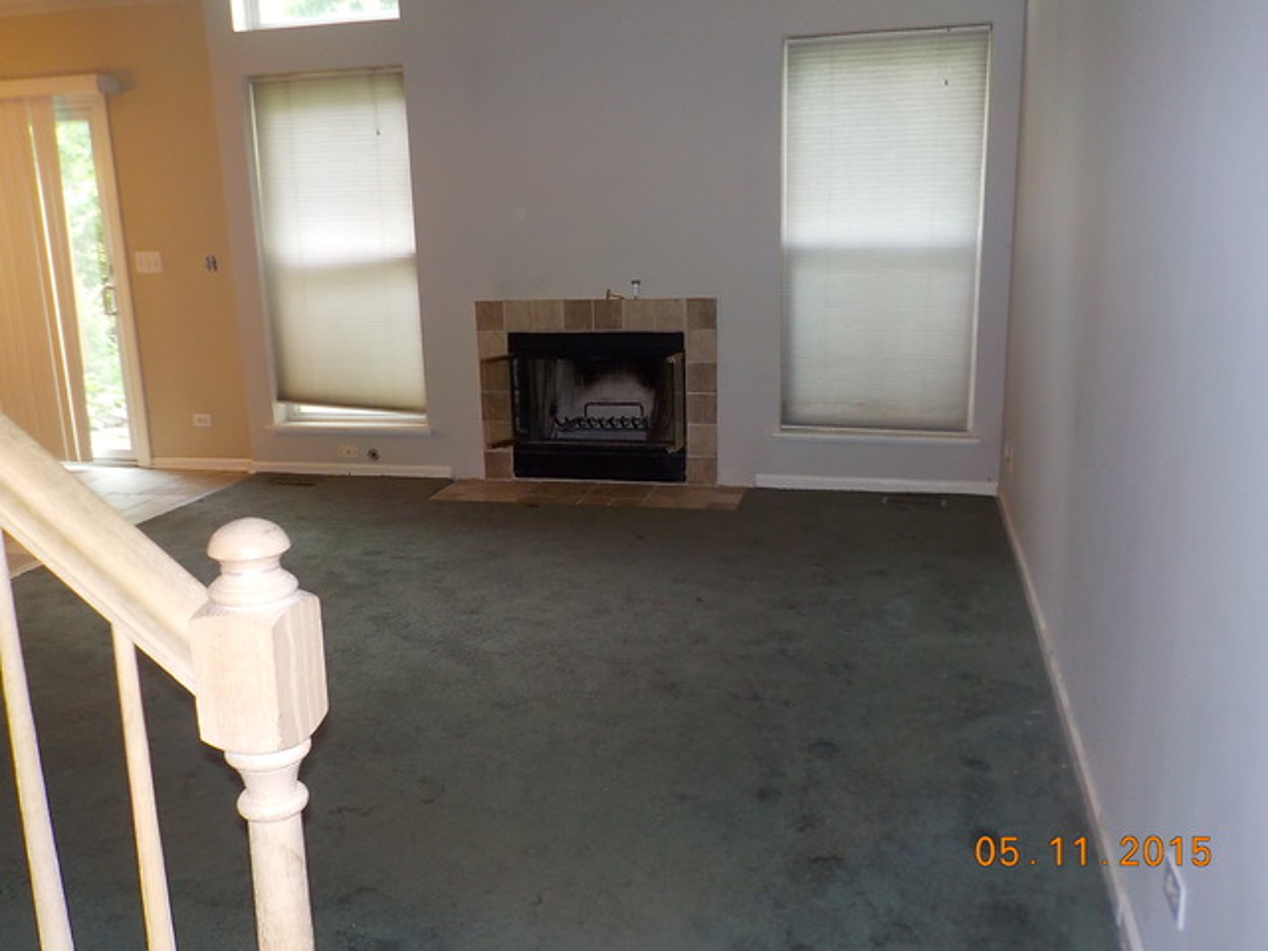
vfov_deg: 46.8
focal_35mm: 30
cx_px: 634
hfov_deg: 60.0
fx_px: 1099
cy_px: 476
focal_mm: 4.1
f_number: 3.3
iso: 200
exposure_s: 1/30
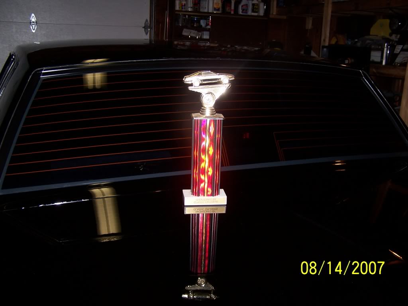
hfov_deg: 49.0
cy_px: 153
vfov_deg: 37.7
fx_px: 448
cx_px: 204
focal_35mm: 38
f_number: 2.8
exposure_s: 1/60
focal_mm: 6.3
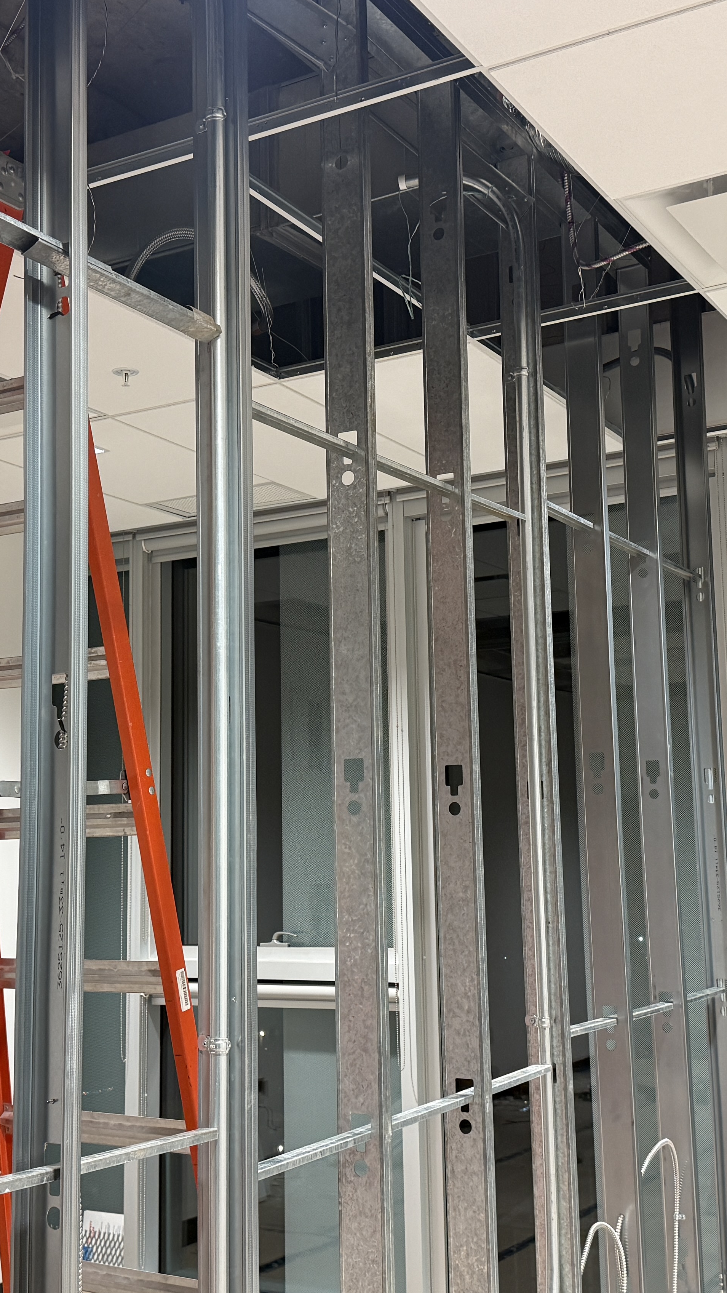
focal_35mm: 44
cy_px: 636
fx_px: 1508
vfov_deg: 46.4
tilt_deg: +8.2
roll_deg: +1.1
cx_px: 355
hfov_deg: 27.1
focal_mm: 6.76
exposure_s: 1/60
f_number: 1.78
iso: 200
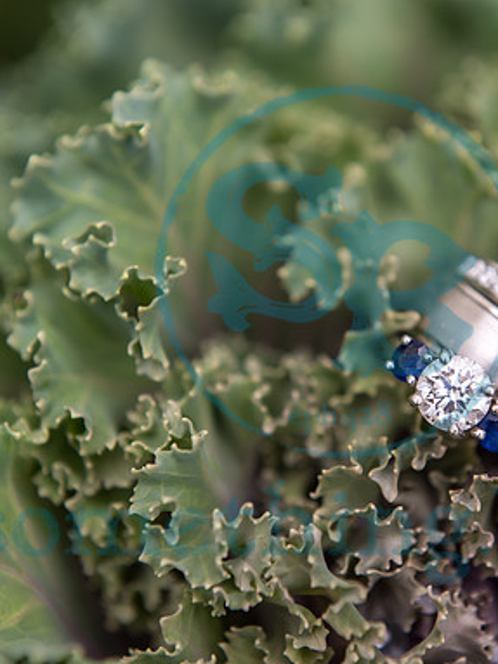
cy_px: 334
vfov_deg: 19.3
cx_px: 337
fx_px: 1958
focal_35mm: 102
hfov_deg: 14.5
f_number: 4.5
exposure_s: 1/160
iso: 200
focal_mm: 70
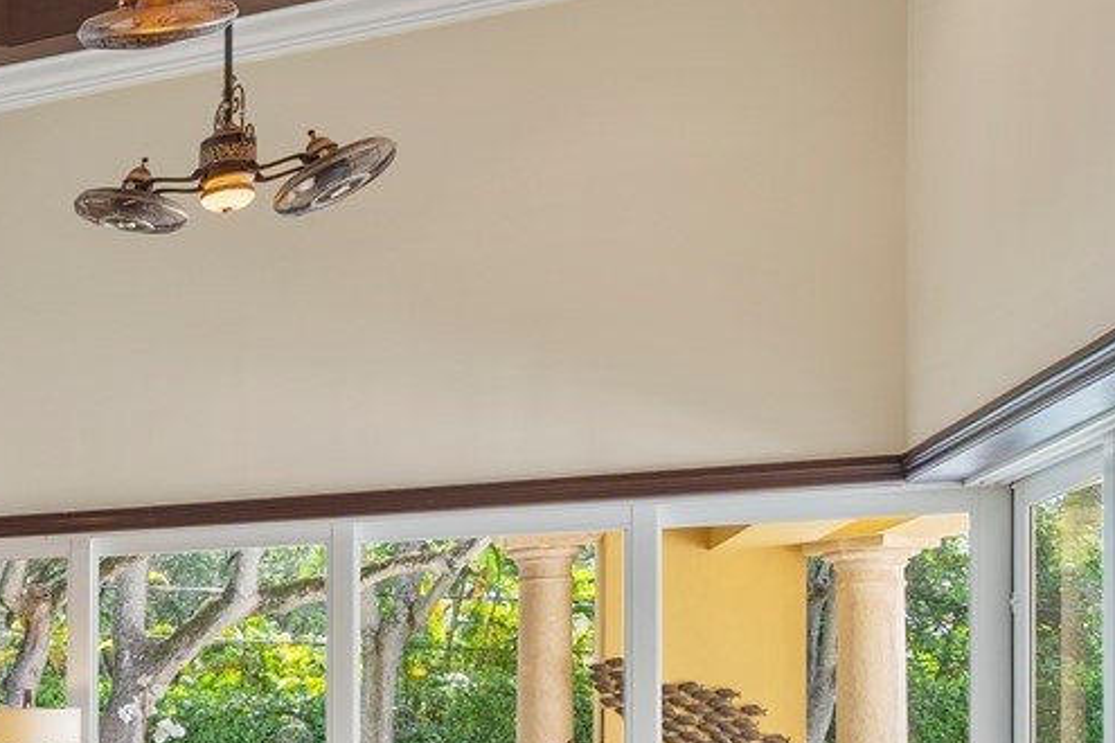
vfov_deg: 26.7
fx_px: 1487
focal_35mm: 48
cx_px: -499
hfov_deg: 28.8
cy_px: 728
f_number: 8
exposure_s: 1/15
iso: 100
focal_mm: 14
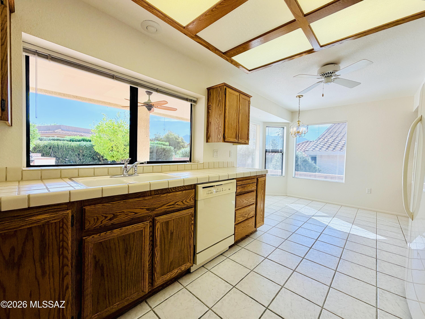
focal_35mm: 14
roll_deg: +0.4
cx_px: 212
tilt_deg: -1.2
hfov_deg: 102.1
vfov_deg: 85.7
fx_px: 172
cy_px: 160
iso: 50
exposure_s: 1/226
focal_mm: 2.22
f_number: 2.2
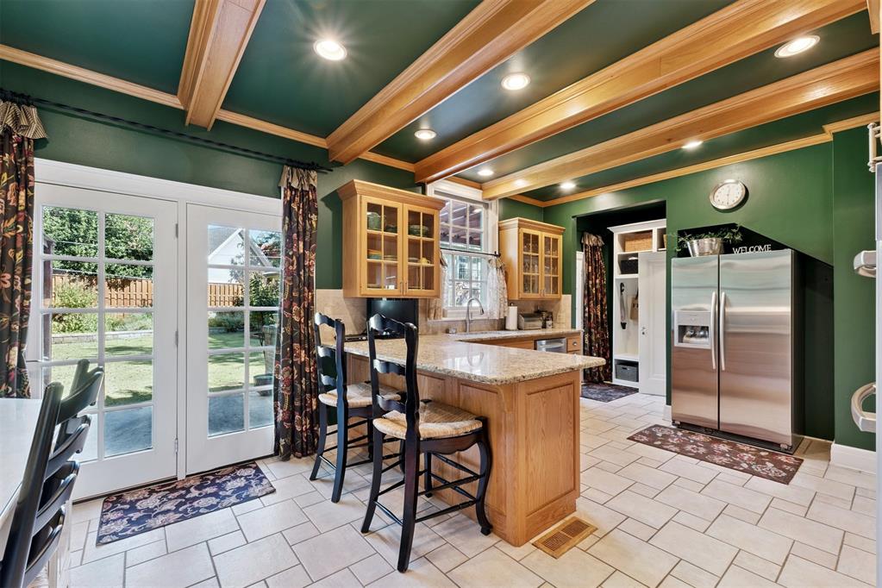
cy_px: 294
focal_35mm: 15
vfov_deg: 77.3
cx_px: 441
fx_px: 367
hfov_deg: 100.4
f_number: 8
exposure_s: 1/13
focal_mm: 10
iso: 200
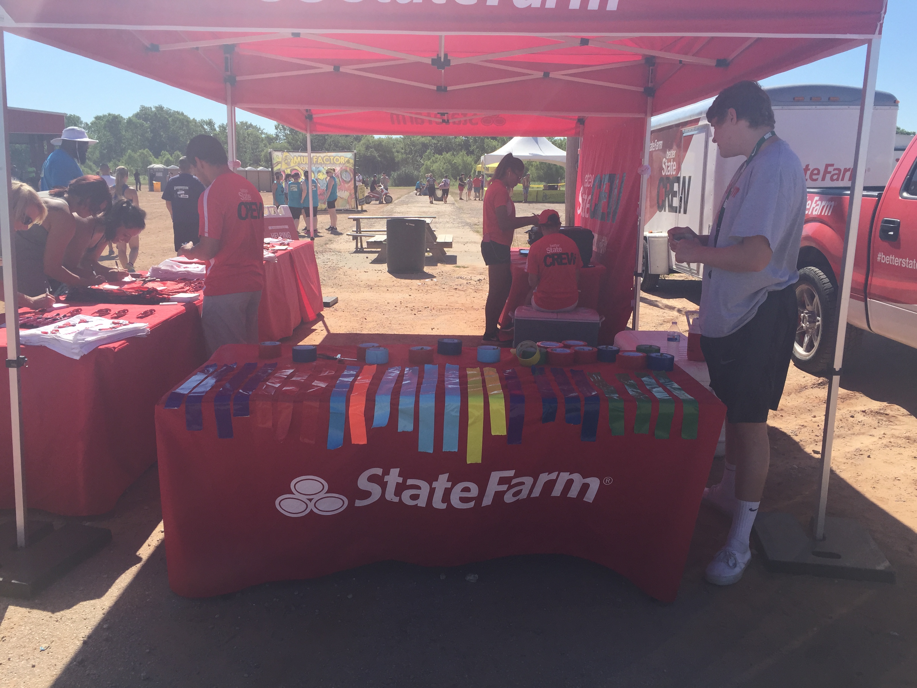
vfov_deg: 48.2
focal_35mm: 29
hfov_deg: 61.7
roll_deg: -0.8
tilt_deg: -10.9
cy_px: 344
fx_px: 768
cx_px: 458
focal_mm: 4.15
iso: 32
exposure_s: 1/1721
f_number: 2.2
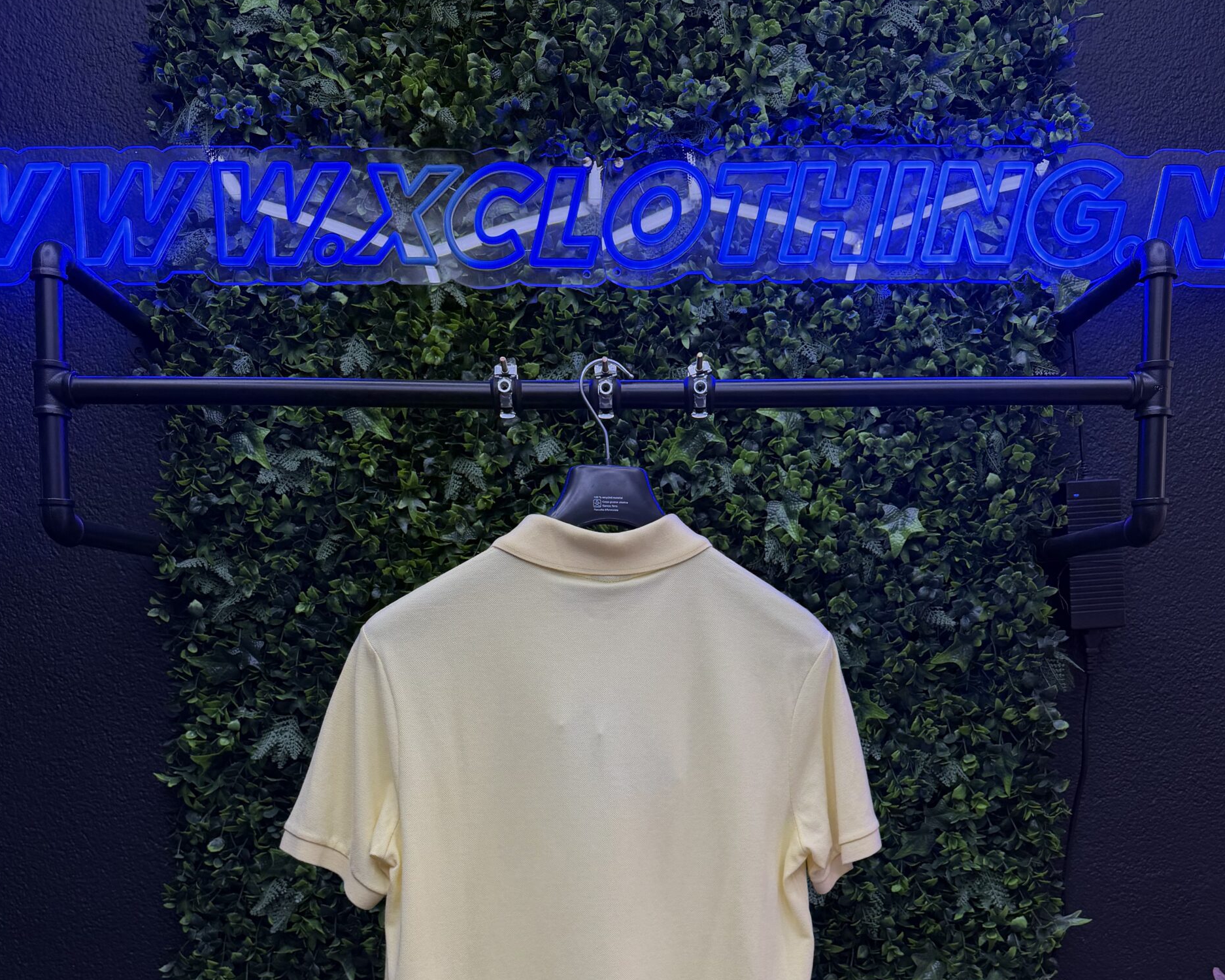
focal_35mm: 32
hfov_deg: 55.7
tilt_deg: -4.5
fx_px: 1160
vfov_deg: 44.2
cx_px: 619
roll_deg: -1.3
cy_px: 745
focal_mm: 6.76
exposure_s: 1/252
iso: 100
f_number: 1.78
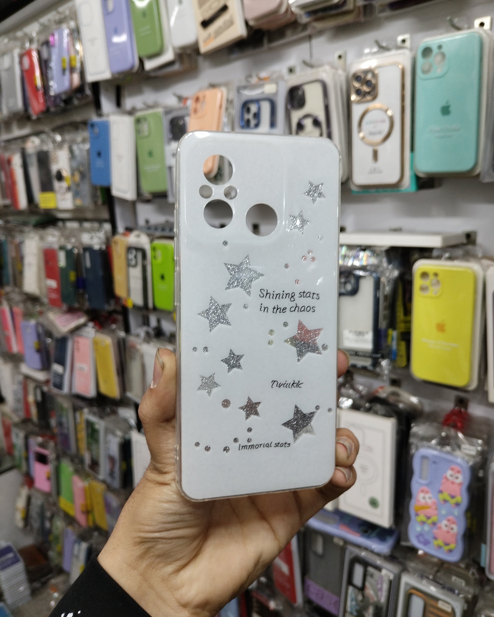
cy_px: 293
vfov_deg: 62.2
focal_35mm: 28
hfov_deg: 51.5
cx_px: 253
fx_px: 512
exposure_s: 1/50
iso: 200
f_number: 1.8
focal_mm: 4.7
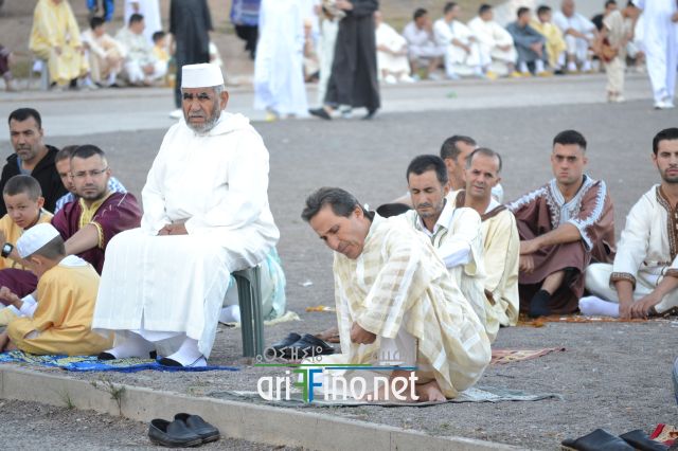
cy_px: 226
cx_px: 339
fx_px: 4941
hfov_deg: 7.8
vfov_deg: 5.2
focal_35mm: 262
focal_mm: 175
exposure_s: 1/320
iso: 400
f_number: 5.3
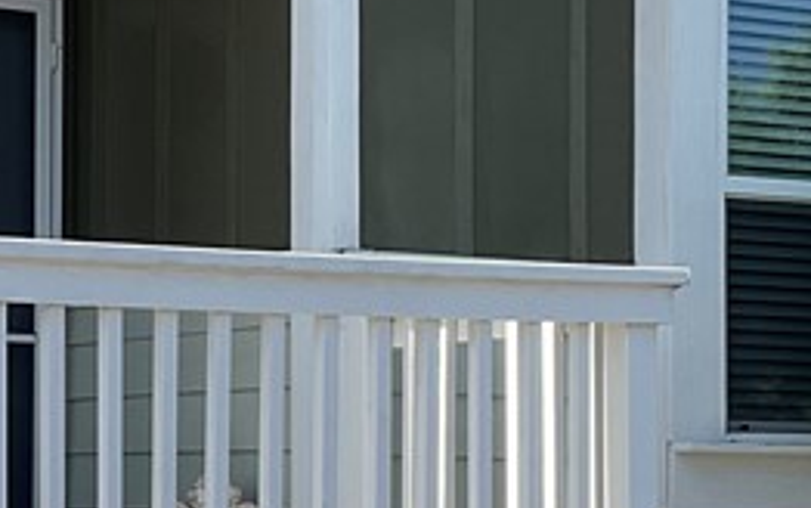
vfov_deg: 10.9
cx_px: -74
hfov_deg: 16.8
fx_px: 2653
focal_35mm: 120
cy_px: 396
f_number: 1.8
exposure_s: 1/1168
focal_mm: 3
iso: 16
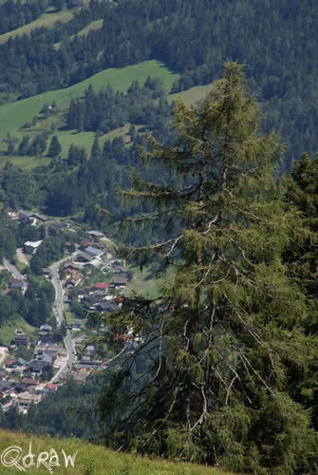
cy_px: 238
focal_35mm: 300
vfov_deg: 6.9
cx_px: 159
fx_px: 3961
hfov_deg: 4.6
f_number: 20
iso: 100
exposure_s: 1/60
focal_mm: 200
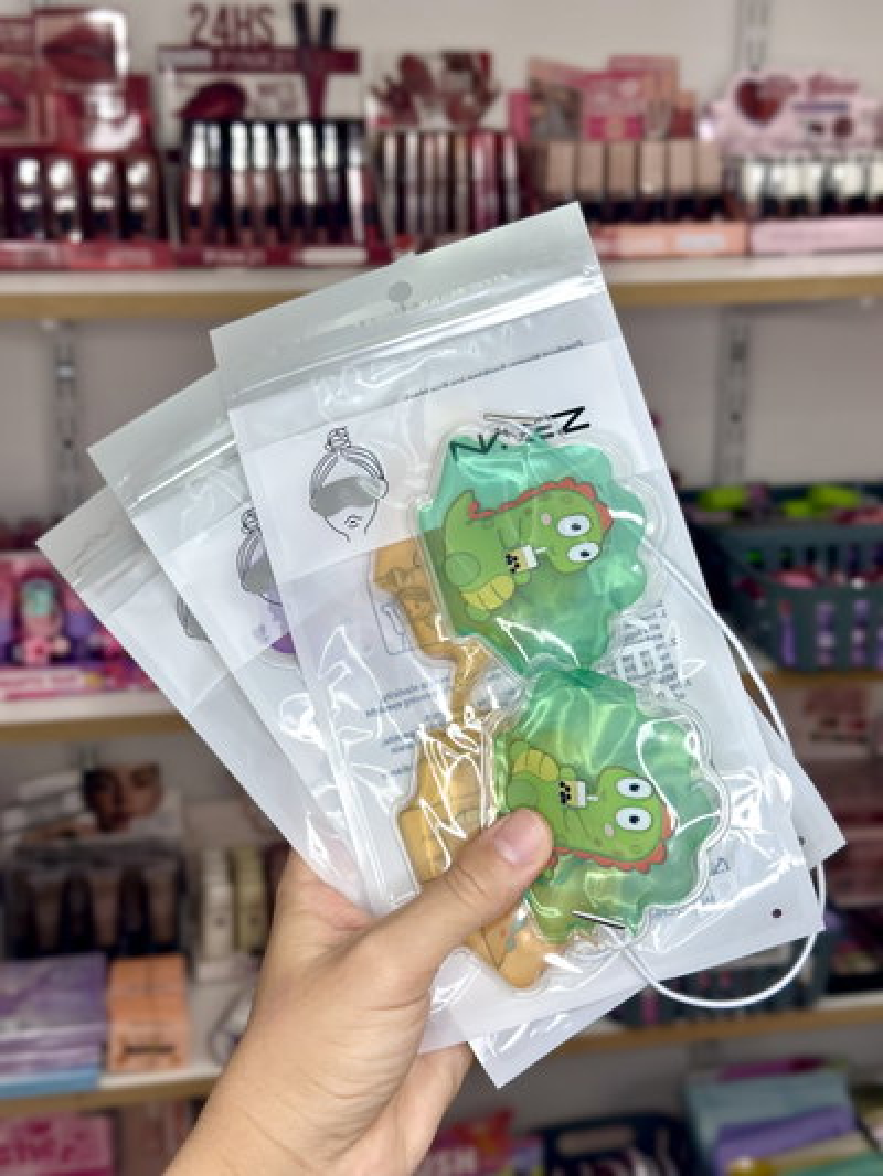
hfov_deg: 30.3
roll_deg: -1.0
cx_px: 442
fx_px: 1632
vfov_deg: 39.6
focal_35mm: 48
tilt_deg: -16.1
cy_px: 588
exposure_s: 1/100
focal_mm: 6.86
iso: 80
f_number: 1.78
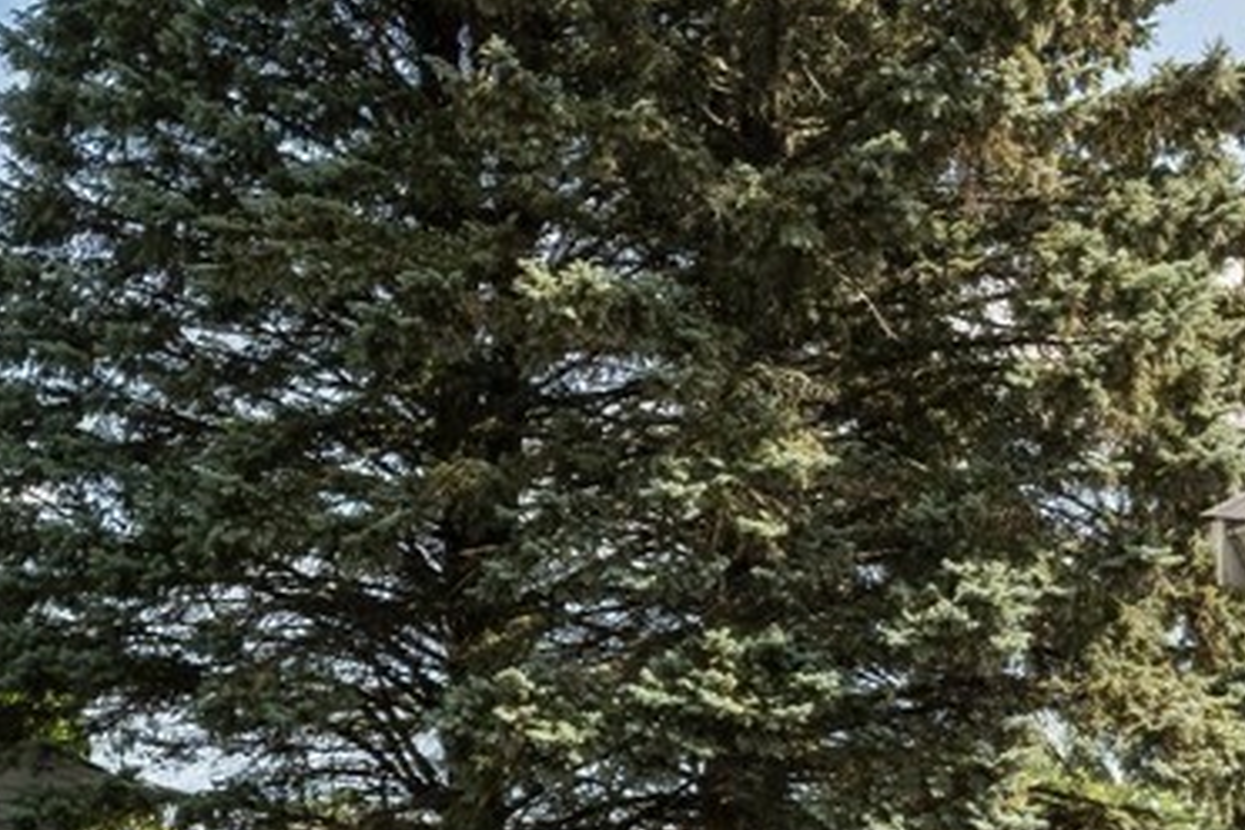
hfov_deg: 15.4
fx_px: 4565
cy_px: 1444
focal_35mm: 132
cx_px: 144
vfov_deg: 9.9
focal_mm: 24
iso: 64
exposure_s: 1/250
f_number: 18
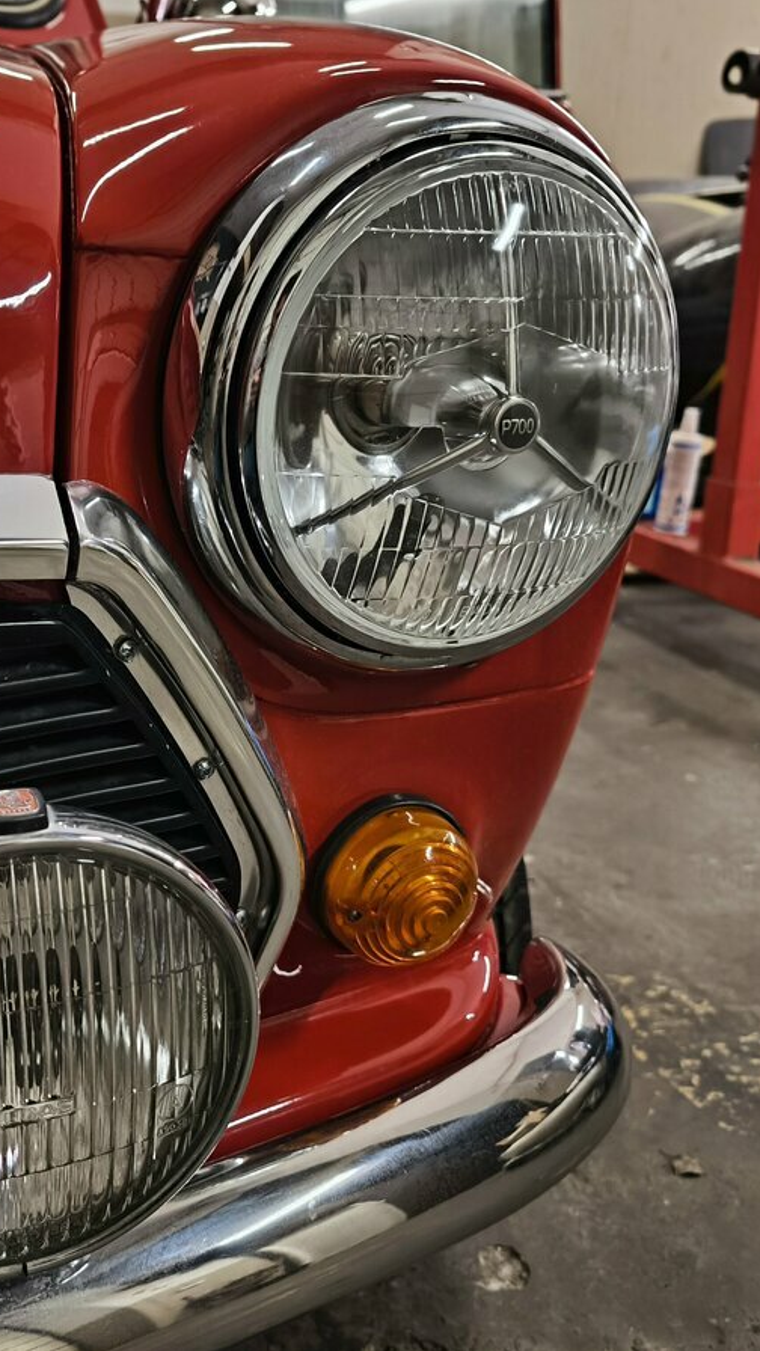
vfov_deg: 56.6
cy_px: 676
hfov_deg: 33.0
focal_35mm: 35
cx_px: 182
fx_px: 1254
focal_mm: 6.92
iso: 50
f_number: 1.9
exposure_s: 1/199
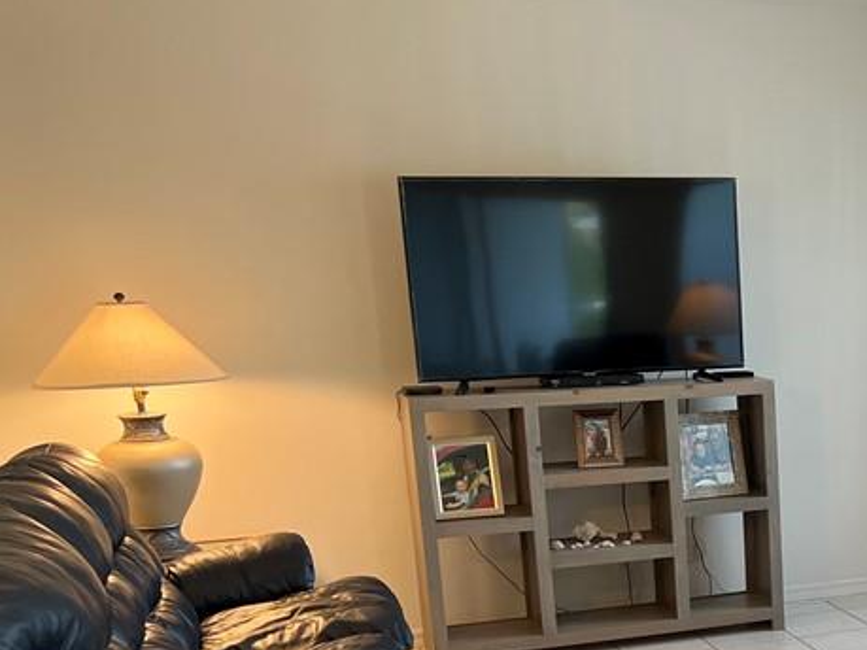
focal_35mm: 58
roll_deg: +1.3
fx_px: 1452
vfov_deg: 24.3
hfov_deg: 30.8
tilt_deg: -15.6
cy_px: 625
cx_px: 875
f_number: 1.5
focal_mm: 5.7
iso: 125
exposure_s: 1/120
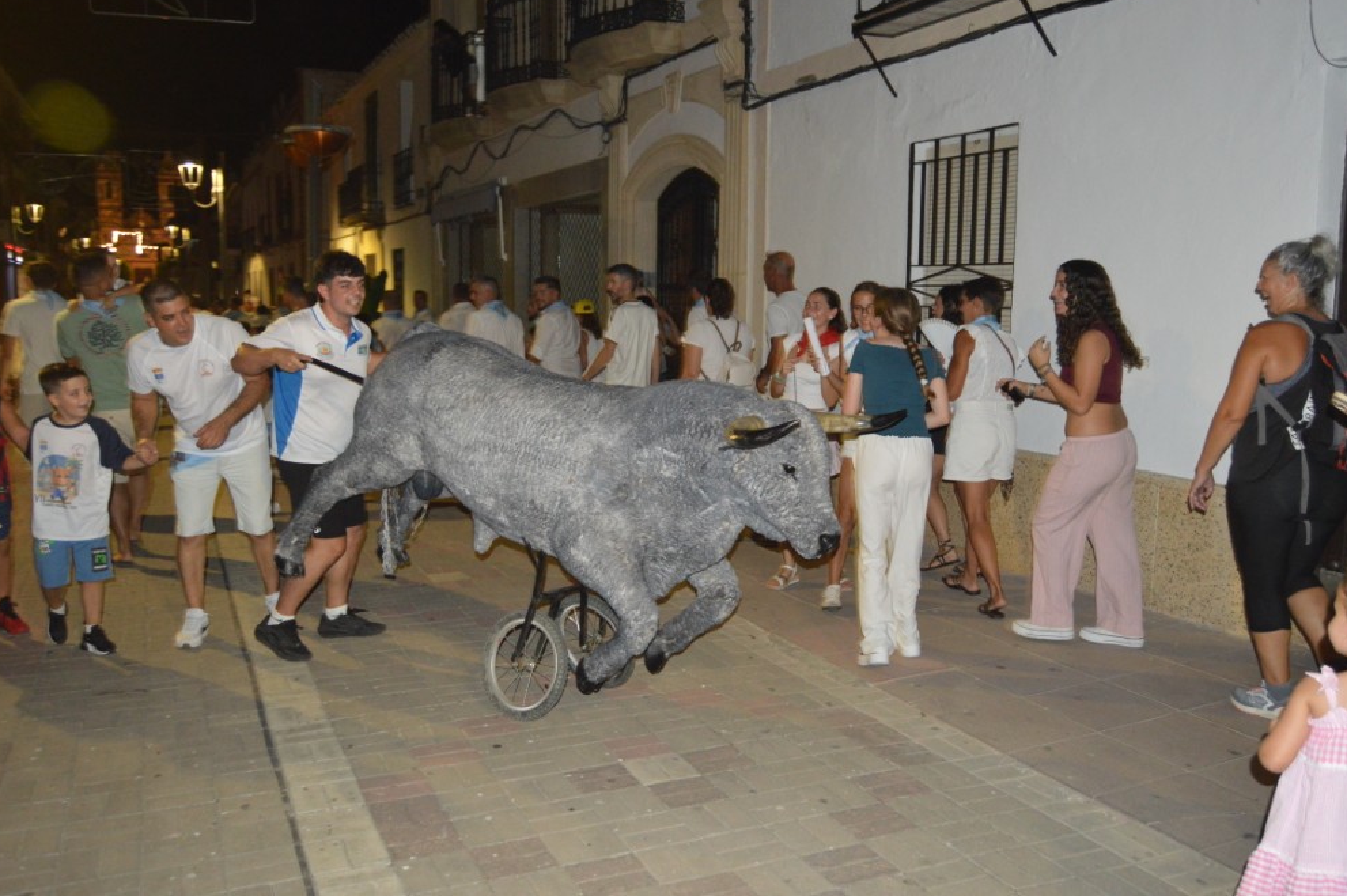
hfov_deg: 60.3
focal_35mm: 31
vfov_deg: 42.3
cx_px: 692
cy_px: 445
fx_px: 1159
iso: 1800
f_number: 3.5
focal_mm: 20
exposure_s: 1/60
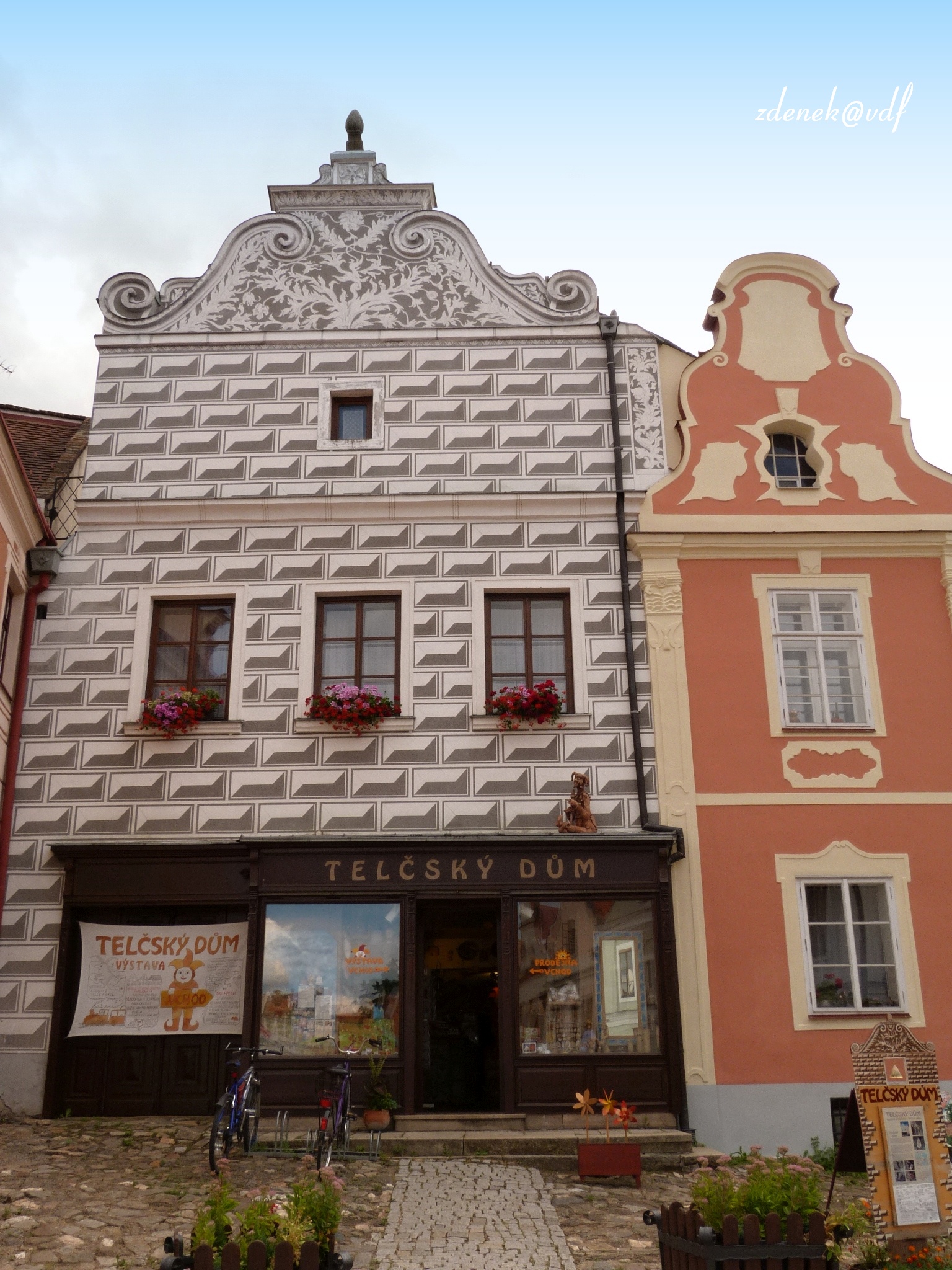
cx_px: 476
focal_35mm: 32
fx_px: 1173
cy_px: 635
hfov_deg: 44.2
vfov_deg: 56.8
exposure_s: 1/125
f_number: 8
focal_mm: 5.8
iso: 100
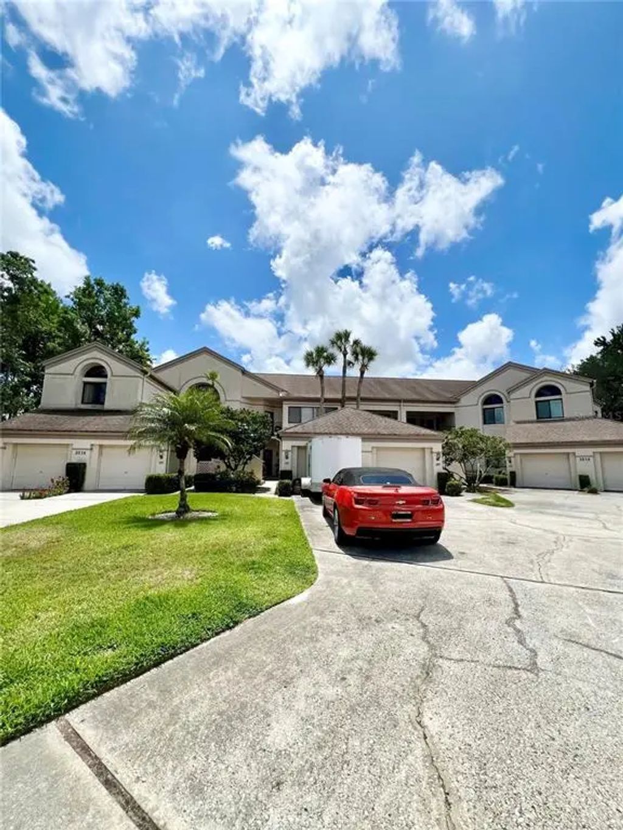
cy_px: 415
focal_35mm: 13
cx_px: 312
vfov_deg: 106.2
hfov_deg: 89.9
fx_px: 312
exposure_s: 1/2950
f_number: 1.8
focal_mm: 1.57
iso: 32
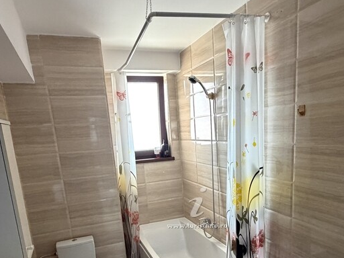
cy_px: 197
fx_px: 278
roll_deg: +3.2
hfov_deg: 63.3
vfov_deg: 47.7
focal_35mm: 28
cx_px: 187
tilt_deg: -15.4
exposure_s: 1/60
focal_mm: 2.22
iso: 640
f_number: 2.2
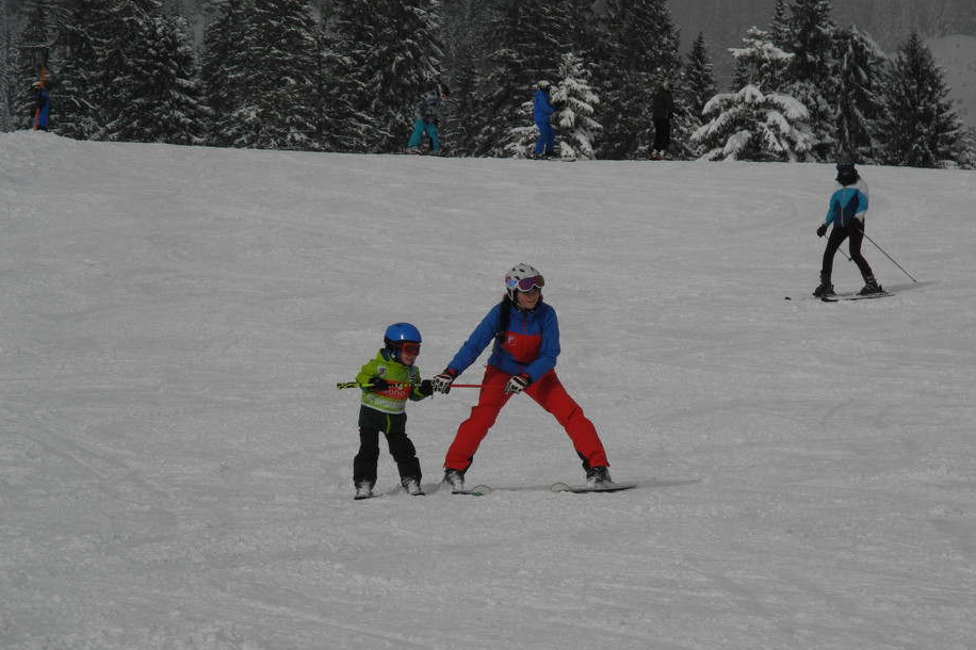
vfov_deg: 6.6
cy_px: 365
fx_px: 5664
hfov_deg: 9.8
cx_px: 488
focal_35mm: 209
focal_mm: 42.6
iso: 100
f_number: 6.3
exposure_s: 1/2000
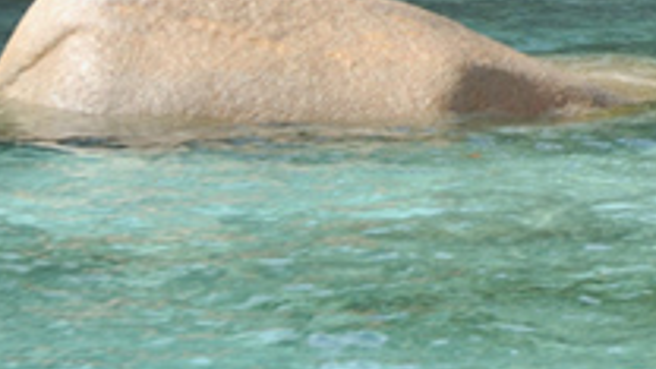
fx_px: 7828
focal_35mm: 450
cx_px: 1170
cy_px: -207
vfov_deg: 2.7
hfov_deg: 4.7
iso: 200
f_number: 6.3
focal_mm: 70
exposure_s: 1/250
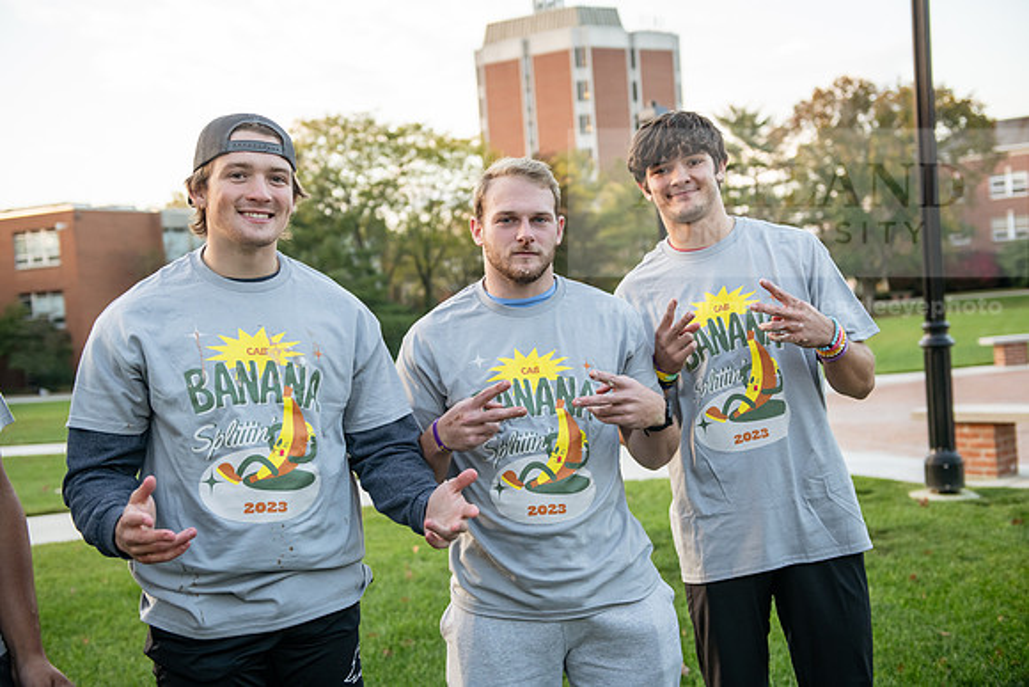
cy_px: 344
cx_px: 514
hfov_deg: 43.6
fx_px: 1286
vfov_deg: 29.9
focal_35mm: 45
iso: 800
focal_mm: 45
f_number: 3.2
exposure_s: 1/320
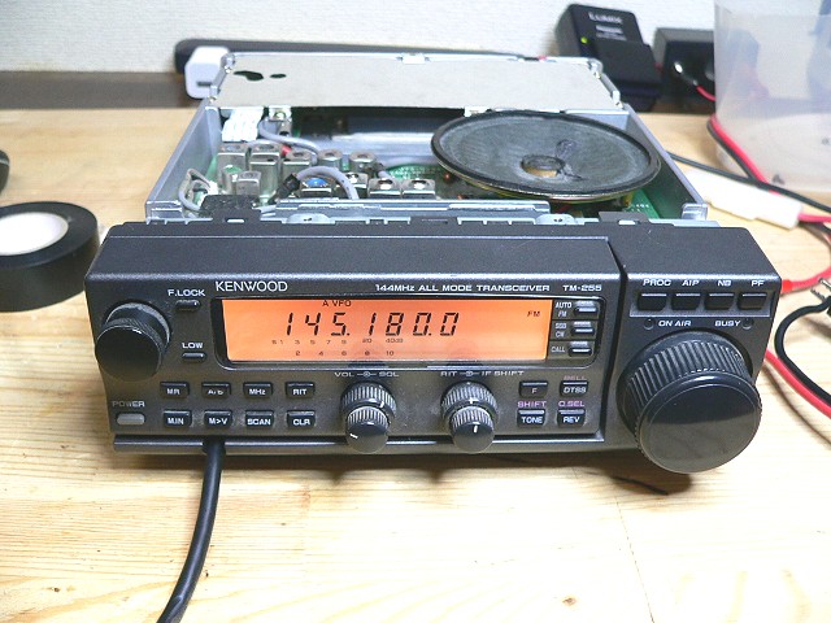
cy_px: 312
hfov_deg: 51.4
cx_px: 416
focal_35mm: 36
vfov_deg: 39.7
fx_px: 864
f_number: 2.8
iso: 200
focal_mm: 6
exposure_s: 1/25
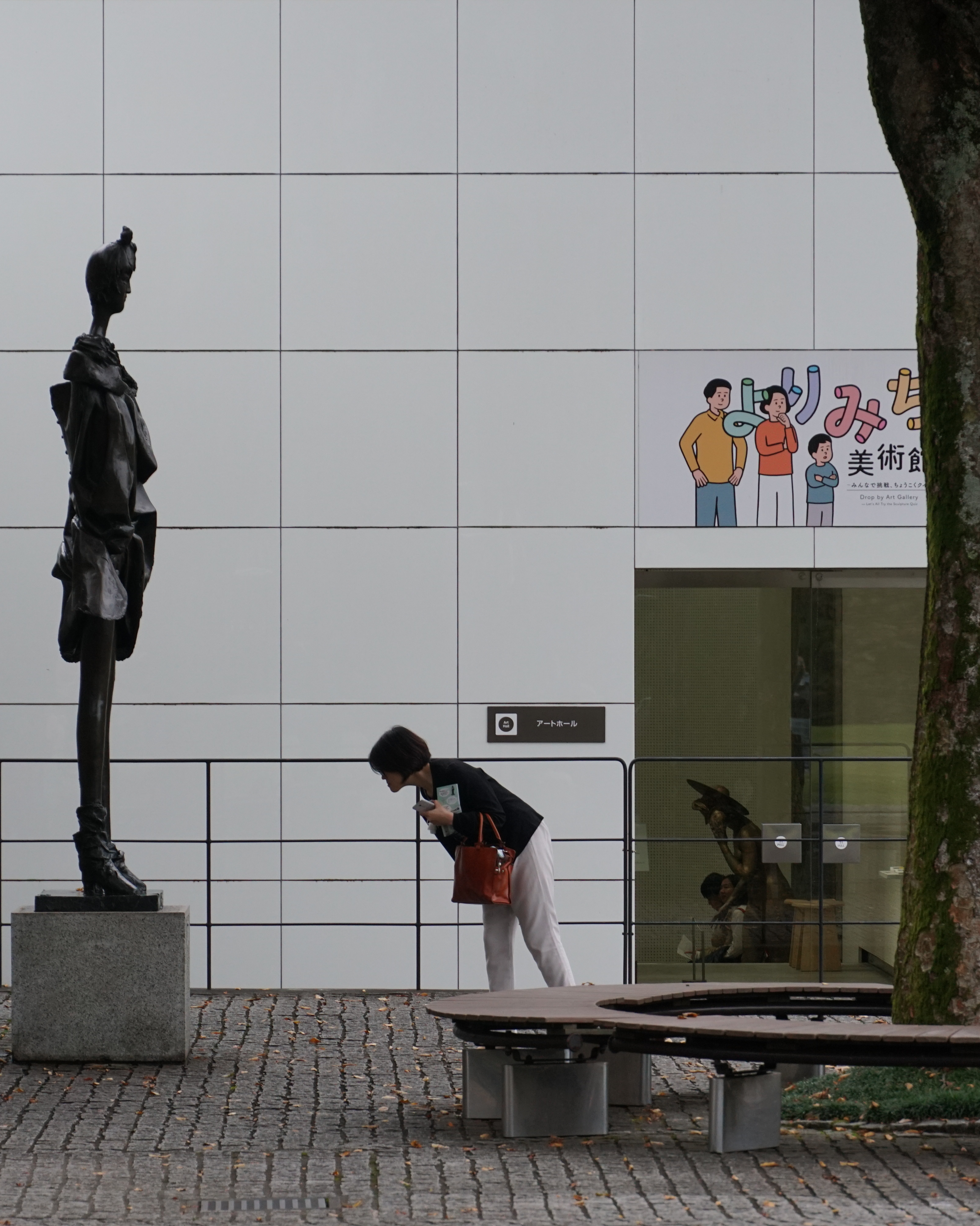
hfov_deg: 7.7
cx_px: 386
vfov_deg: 9.6
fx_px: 7277
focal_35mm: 201
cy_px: 613
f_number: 5.6
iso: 640
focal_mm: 95
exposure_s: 1/160
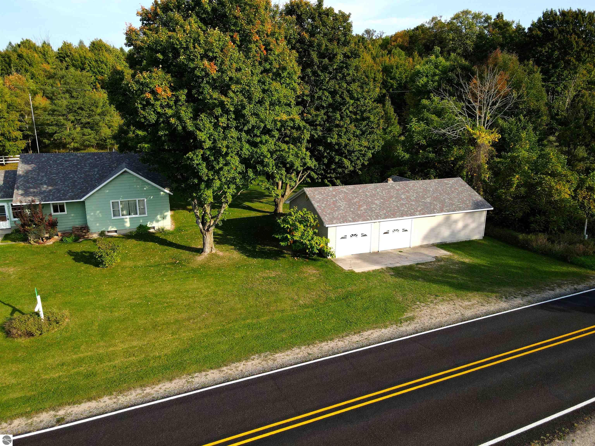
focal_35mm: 24
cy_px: 223
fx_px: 413
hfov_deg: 71.6
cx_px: 298
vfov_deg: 56.8
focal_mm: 4.5
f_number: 2.8
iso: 100
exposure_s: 1/250
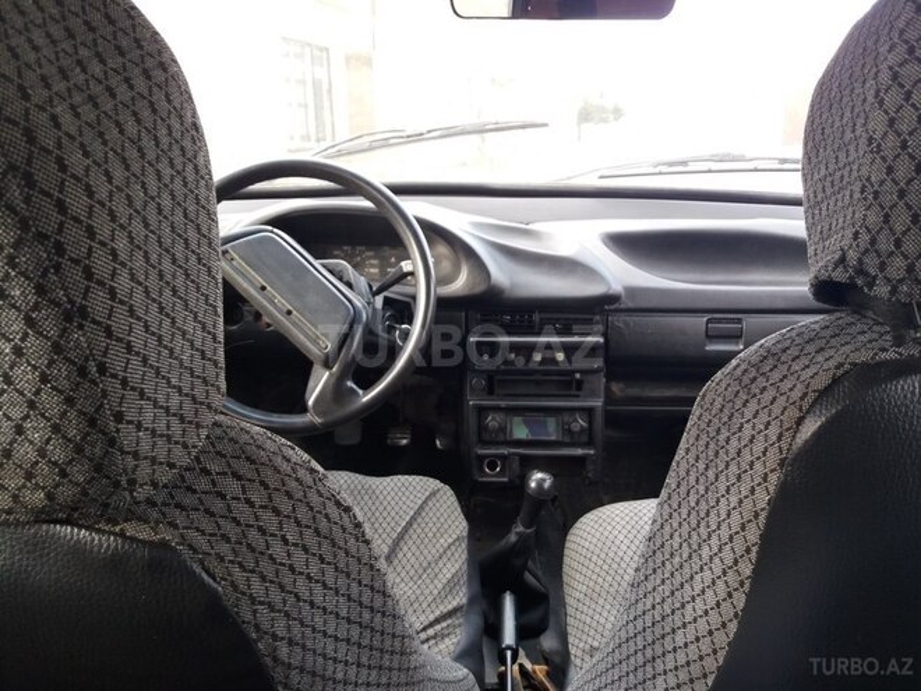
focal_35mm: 28
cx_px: 460
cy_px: 346
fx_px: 745
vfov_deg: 49.7
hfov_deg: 63.4
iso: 80
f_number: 1.9
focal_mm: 3.7
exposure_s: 1/50
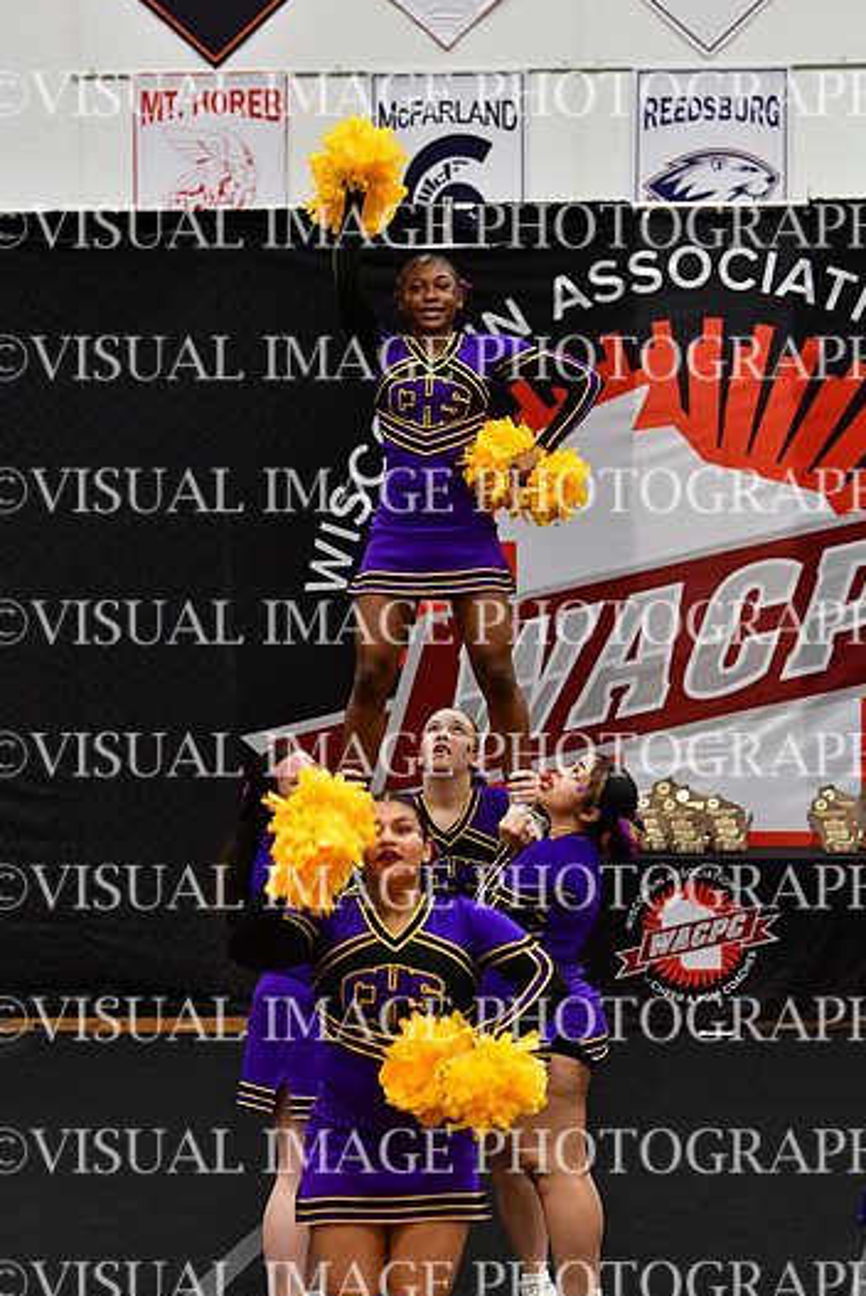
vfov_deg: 12.4
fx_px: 5945
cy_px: 689
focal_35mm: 165
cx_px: 456
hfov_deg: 8.3
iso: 4000
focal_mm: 100
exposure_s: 1/500
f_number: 4
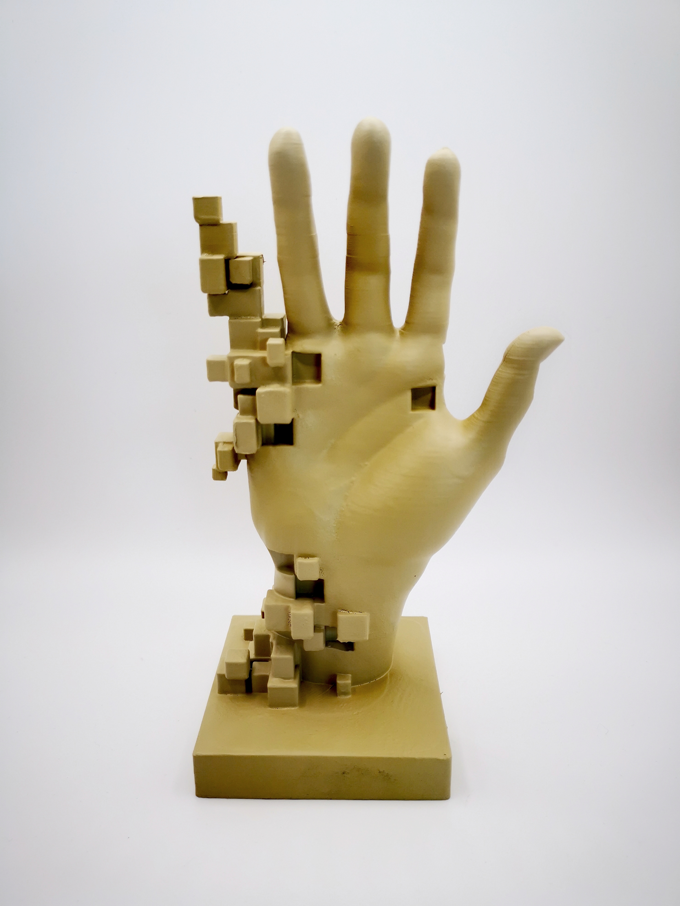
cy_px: 453
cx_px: 340
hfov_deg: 51.4
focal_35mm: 27
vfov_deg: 65.3
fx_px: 707
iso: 50
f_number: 1.8
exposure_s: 1/134
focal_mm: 4.75
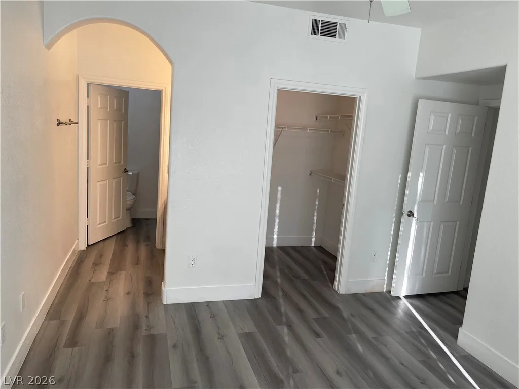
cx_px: 260
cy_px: 194
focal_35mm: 25
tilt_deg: -10.0
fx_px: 375
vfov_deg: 54.9
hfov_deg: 69.4
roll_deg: -4.5
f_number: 1.6
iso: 64
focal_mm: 5.1
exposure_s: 1/120
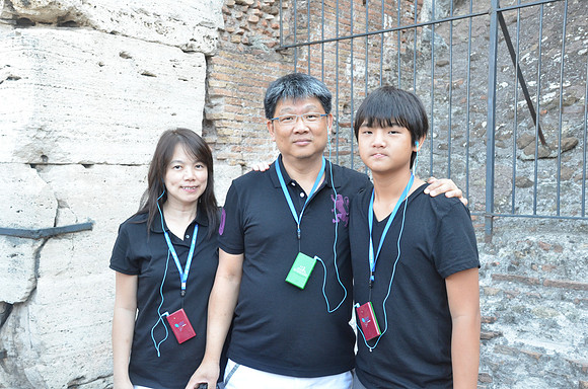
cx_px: 294
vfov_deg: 31.7
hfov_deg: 46.5
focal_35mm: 42
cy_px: 194
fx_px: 684
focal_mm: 28
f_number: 5.6
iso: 1000
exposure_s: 1/100
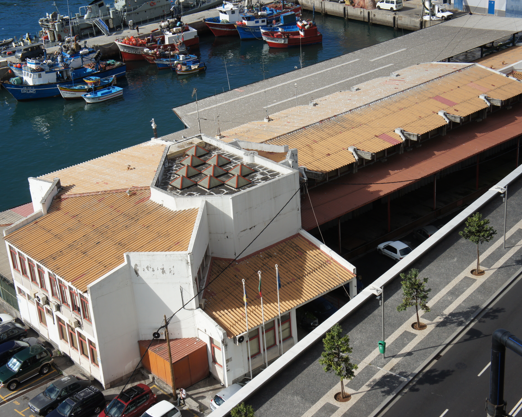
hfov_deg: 31.7
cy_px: 209
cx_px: 274
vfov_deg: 25.6
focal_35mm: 60
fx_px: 920
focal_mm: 35
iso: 200
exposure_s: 1/500
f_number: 8
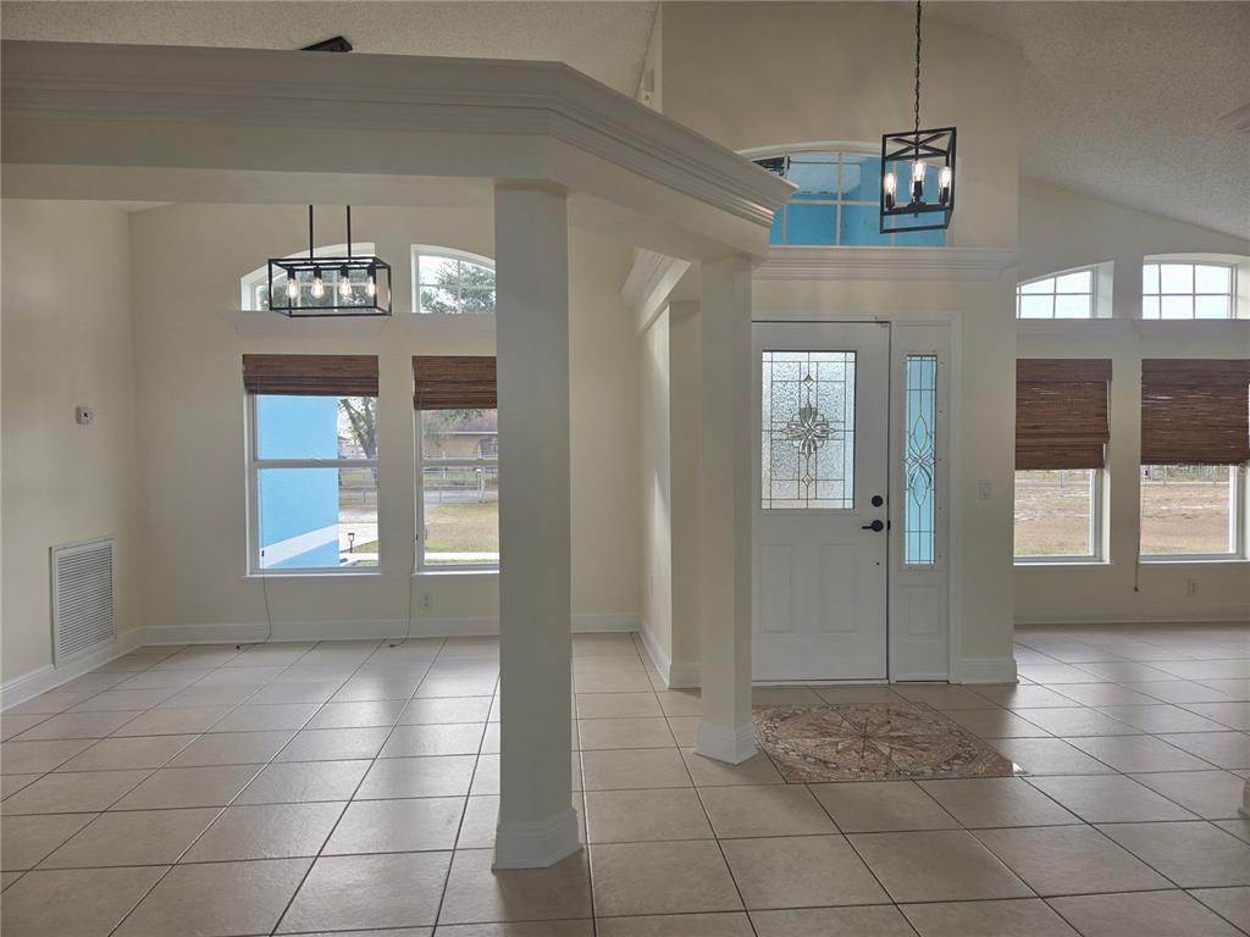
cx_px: 625
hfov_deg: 73.9
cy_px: 468
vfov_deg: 58.9
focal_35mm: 23
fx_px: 831
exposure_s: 1/150
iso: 25
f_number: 1.8
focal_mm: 5.4
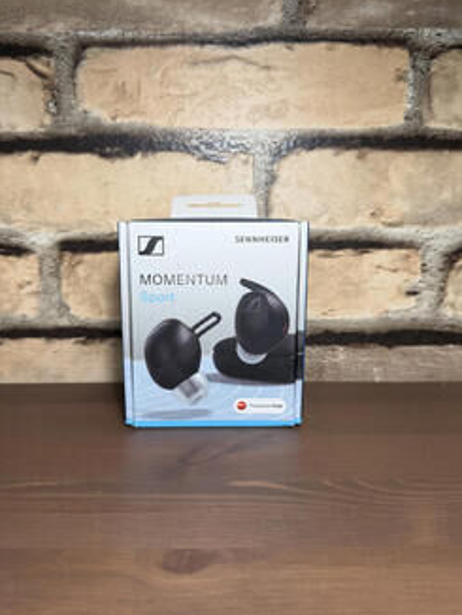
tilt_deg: -11.1
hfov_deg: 49.8
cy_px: 304
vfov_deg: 63.4
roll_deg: -0.4
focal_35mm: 28
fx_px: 498
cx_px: 221
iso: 160
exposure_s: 1/120
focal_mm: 6.76
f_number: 1.78
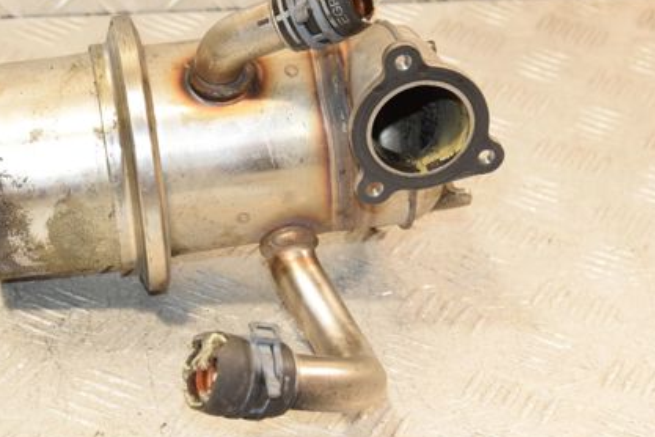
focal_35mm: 115
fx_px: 2092
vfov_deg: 11.9
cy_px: 140
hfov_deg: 17.8
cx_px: 297
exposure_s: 1/200
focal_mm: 50
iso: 1600
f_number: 7.1
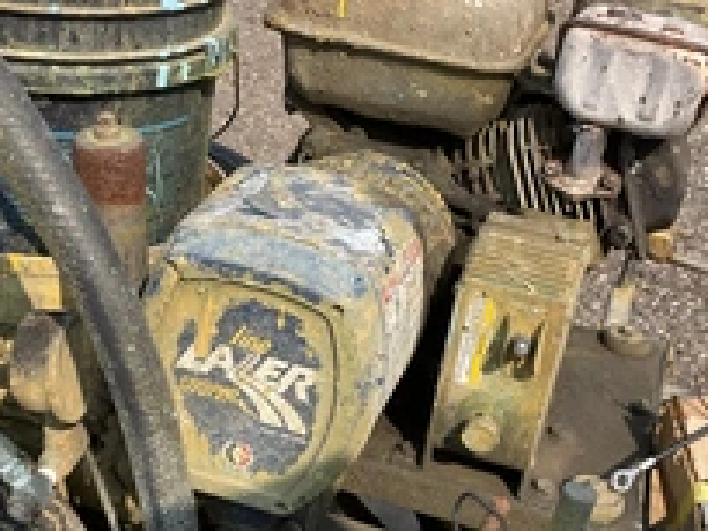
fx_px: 1166
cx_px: 326
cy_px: 392
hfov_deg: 33.8
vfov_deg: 25.4
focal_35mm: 57
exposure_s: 1/1144
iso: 25
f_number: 1.8
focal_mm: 3
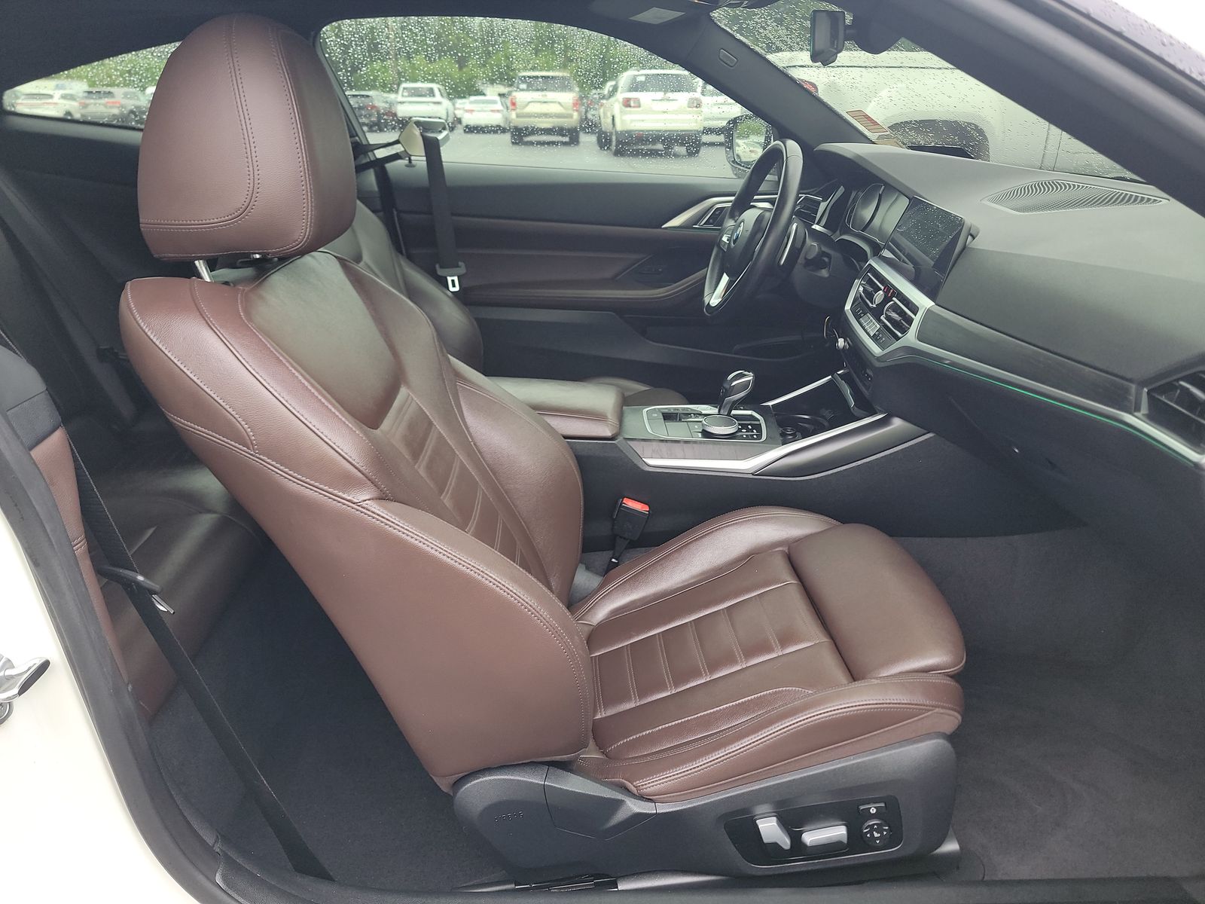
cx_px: 602
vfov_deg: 56.8
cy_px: 452
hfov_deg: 71.6
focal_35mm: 24
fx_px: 835
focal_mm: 6.7
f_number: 1.8
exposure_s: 1/59
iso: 140
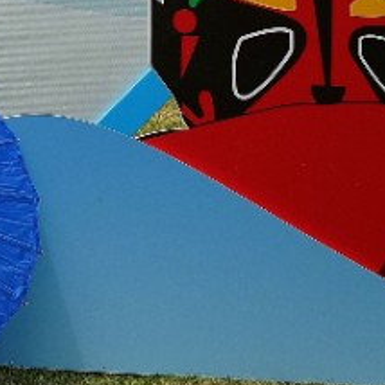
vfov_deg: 8.1
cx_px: -720
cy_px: -179
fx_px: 2655
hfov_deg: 7.4
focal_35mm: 211
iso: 100
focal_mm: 38
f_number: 5
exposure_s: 1/640
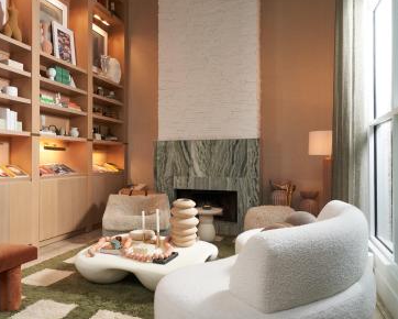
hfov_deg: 61.4
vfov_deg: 51.6
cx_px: 152
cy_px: 158
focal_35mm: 28
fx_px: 330
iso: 1600
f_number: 5.6
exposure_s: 1/160
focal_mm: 24
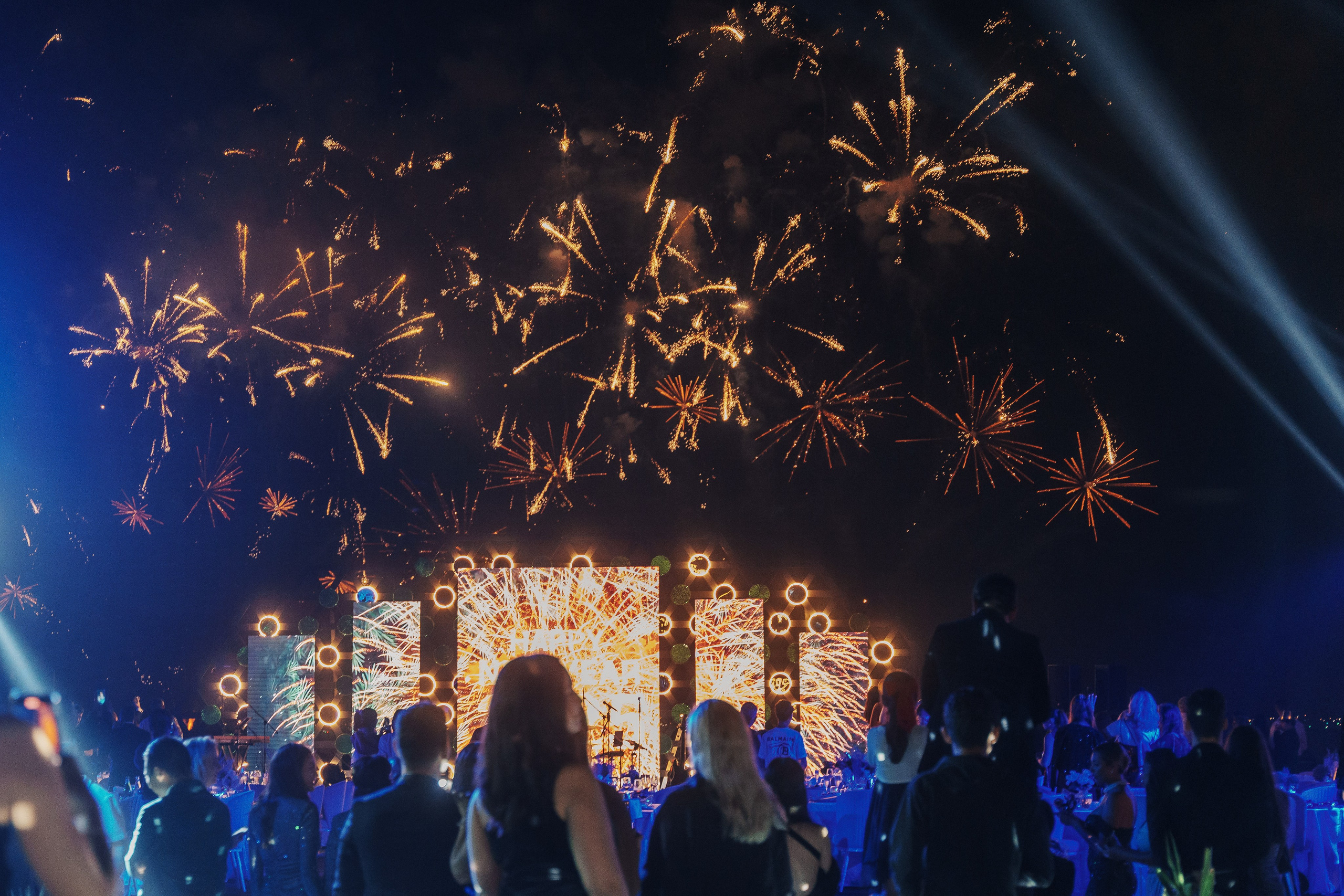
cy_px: 508
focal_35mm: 65
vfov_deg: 20.8
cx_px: 565
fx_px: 2439
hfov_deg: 30.8
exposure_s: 1/160
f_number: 2.8
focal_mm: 56.3
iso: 3200
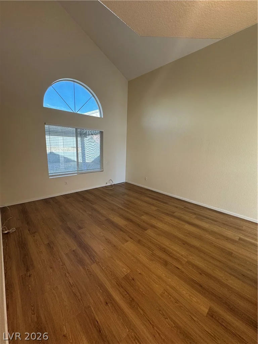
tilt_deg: -10.4
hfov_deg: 85.7
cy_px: 172
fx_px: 139
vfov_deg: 102.1
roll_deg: -1.6
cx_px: 129
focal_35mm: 14
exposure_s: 1/60
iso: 160
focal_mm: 2.22
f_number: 2.2
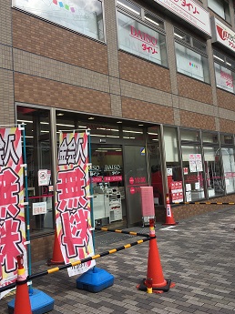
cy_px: 137
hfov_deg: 41.7
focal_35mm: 34
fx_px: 308
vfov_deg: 53.8
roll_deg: +3.1
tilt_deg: +7.6
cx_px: 114
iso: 25
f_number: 2.2
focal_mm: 4.15
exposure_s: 1/569
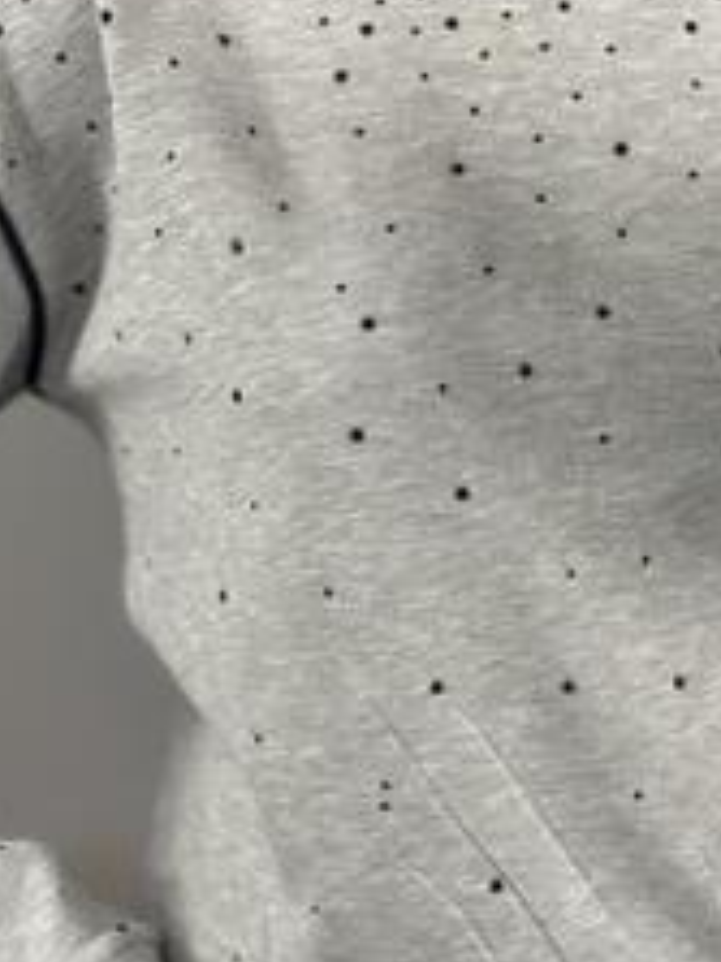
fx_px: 2474
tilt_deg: -34.3
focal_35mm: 89
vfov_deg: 22.0
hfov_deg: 16.5
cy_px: 412
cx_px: 509
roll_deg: +2.7
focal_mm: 6.86
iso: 80
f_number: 1.78
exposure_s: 1/100
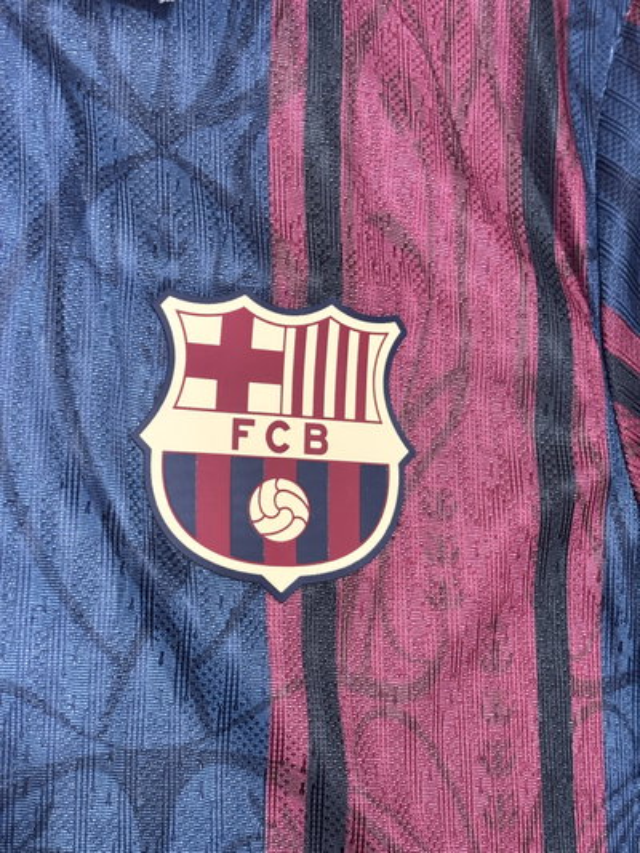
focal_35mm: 52
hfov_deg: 28.0
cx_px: 320
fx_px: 1281
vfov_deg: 36.8
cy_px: 426
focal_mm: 5.96
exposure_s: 1/33
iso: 200
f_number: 1.6
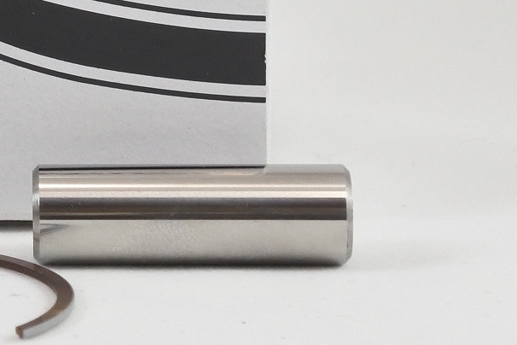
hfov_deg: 10.8
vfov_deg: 7.4
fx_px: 2657
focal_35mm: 185
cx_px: -221
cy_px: -13
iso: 500
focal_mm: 22.3
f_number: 4.8
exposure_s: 1/125
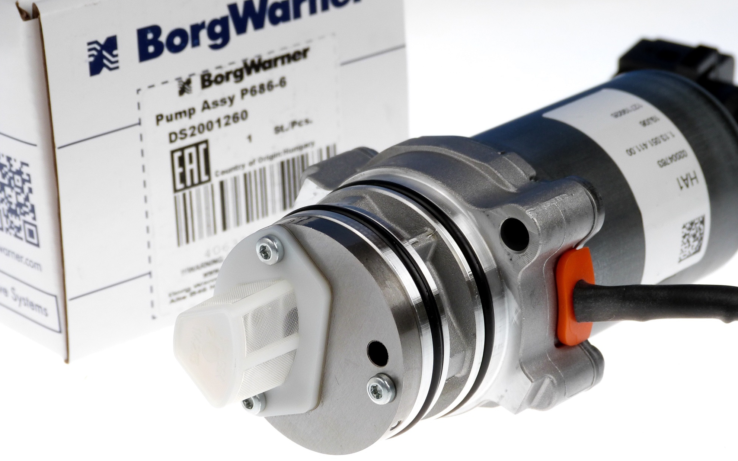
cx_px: 370
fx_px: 2494
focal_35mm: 124
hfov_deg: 16.8
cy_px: 232
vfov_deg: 10.6
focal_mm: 20.8
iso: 100
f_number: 3.5
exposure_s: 1/125
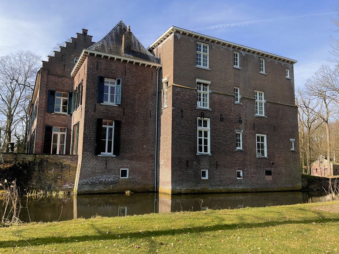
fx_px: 284
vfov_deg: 48.2
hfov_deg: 61.7
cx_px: 170
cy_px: 127
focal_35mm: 29
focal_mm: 3
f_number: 1.8
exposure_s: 1/792
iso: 16
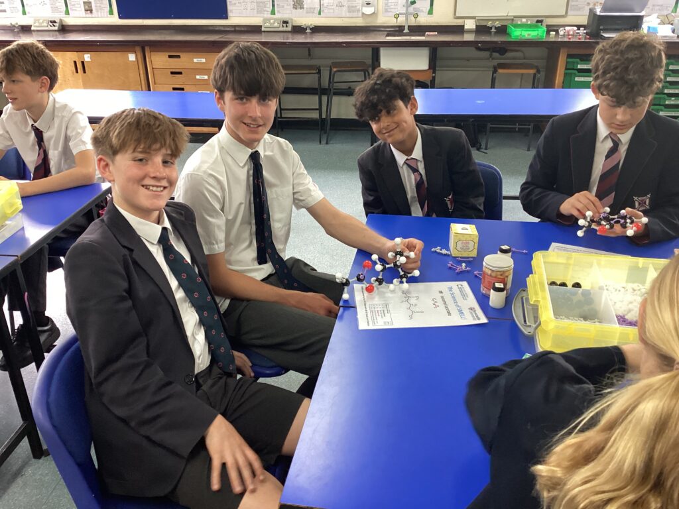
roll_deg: +0.9
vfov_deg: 45.4
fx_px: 608
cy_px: 254
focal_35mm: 31
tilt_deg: -26.9
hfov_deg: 58.4
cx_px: 340
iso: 160
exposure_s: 1/50
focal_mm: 3.3
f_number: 2.4
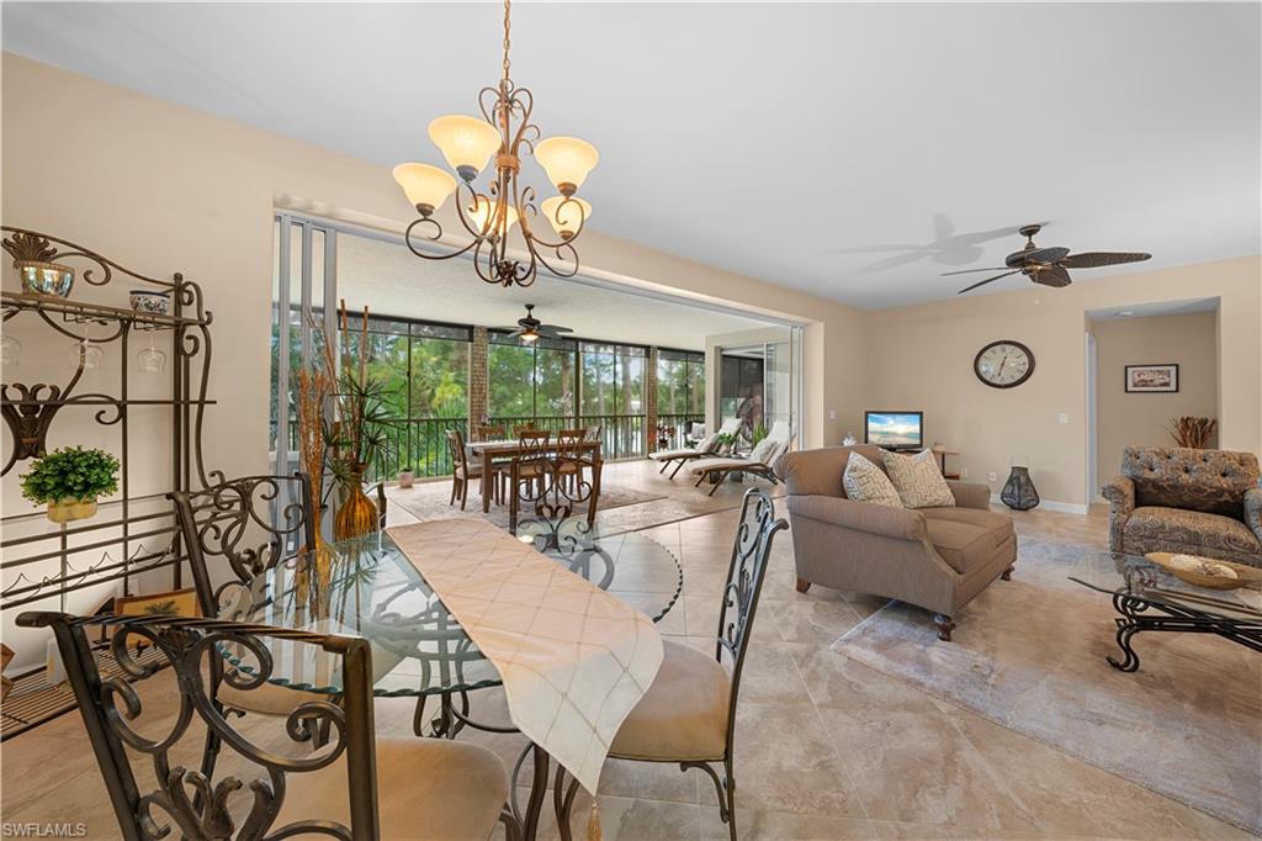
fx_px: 421
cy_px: 420
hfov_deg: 112.6
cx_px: 631
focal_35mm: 12
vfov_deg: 90.0
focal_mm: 12
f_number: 8
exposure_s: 2.5
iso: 100
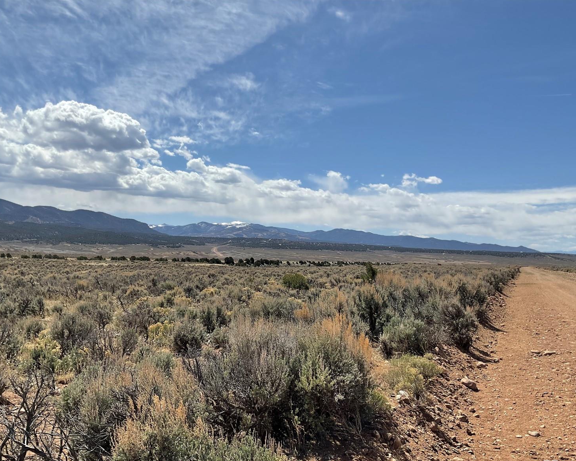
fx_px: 529
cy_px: 236
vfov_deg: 47.1
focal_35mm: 31
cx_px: 292
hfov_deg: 57.2
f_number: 1.8
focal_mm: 3
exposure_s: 1/3534
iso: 16
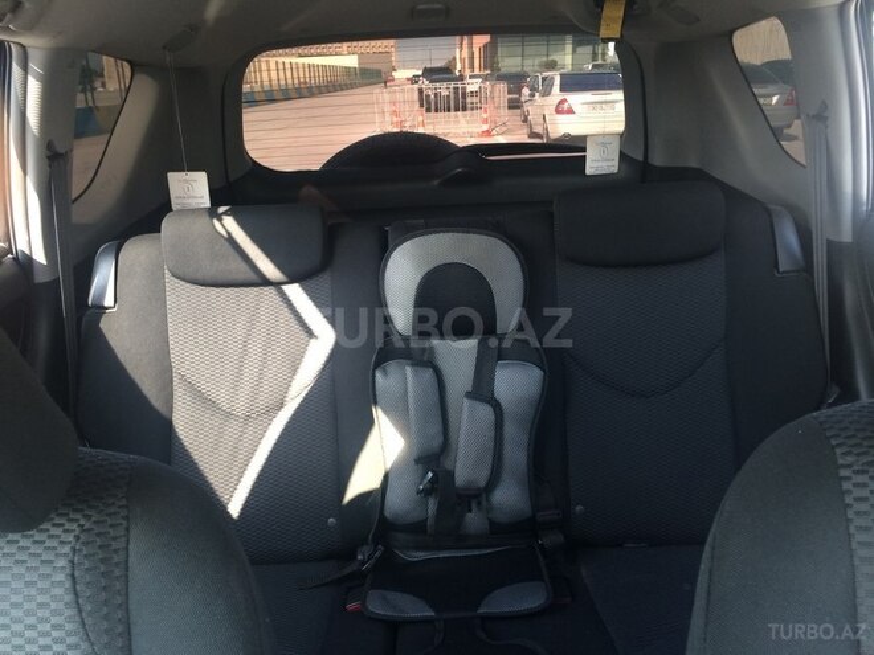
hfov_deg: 61.7
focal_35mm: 29
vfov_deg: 48.2
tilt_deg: -20.7
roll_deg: +2.8
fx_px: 732
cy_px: 328
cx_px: 437
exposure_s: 1/33
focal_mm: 4.15
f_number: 2.2
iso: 40
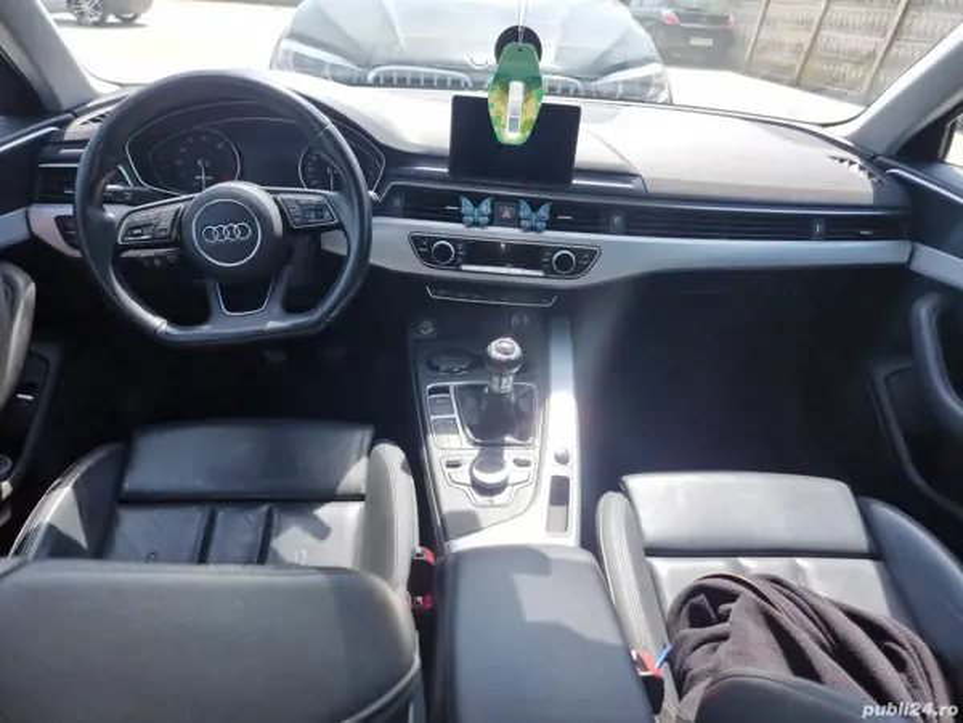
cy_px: 362
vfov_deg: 56.8
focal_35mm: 24
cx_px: 482
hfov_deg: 71.6
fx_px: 668
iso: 50
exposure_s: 1/235
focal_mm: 6.7
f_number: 1.8
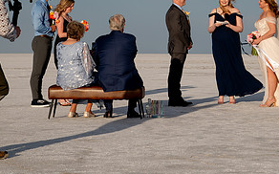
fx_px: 1185
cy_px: 19
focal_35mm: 156
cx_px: 204
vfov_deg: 8.4
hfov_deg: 13.4
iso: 200
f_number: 8
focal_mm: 75
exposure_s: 1/800
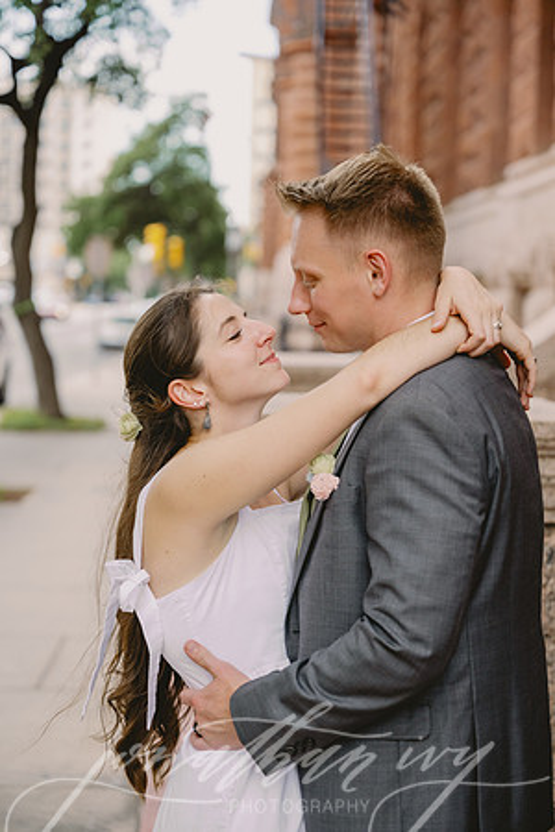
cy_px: 416
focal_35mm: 70
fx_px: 1619
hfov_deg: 19.5
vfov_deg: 28.8
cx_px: 278
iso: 1000
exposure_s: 1/1600
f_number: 3.2
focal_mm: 70
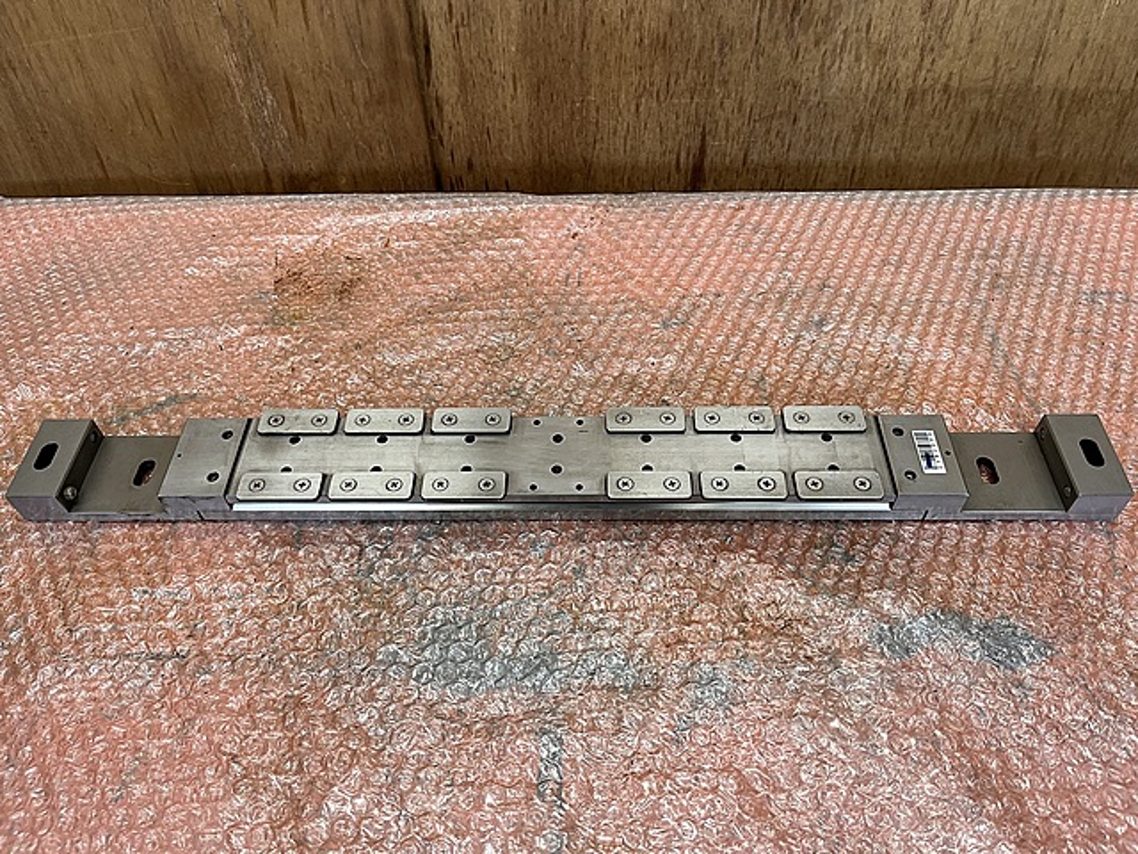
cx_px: 569
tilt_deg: -50.6
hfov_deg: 67.3
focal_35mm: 26
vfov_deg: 53.1
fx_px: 855
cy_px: 427
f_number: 1.6
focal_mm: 5.1
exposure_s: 1/118
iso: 125
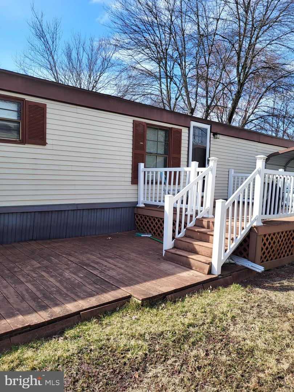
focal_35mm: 26
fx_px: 294
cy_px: 196
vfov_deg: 67.3
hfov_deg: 53.1
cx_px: 147
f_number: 1.8
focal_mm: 5.4
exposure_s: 1/1090
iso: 40
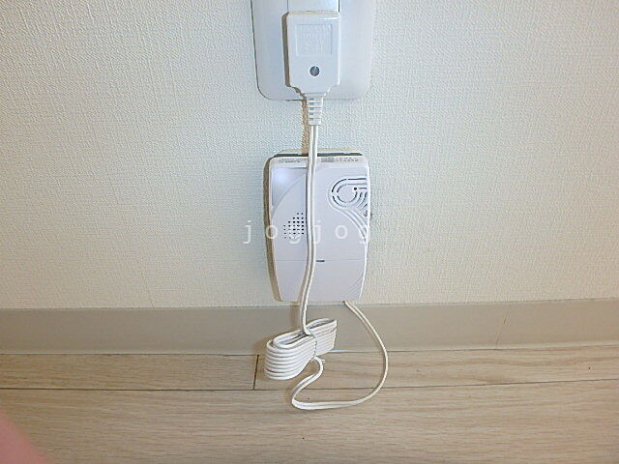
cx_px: 310
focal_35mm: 21
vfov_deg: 63.4
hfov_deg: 79.0
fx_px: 376
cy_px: 232
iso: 160
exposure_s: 1/50
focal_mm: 3.7
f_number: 3.5
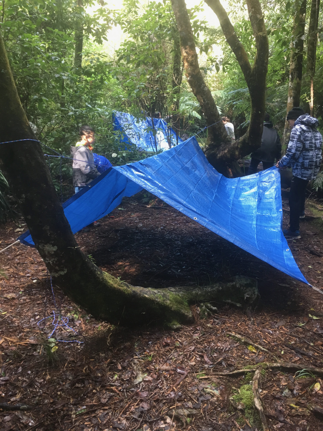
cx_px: 162
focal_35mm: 29
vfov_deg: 61.7
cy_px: 216
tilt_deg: -13.3
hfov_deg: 48.2
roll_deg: -3.0
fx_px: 361
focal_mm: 4.15
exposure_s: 1/33
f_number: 2.2
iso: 64
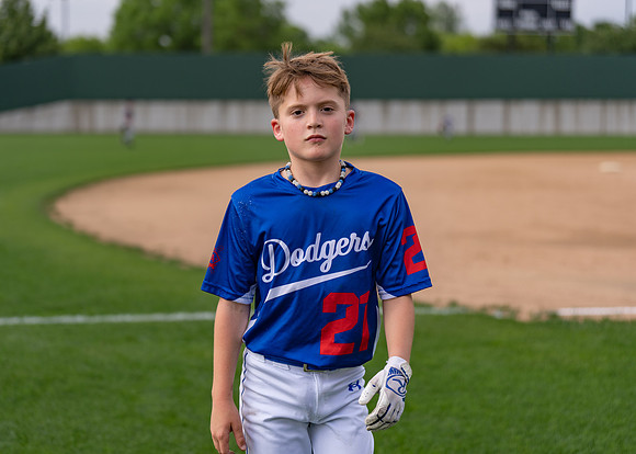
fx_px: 1466
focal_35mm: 81
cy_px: 227
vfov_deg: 17.6
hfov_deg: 24.5
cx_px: 292
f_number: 2.8
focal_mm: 76
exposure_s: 1/1250
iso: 100
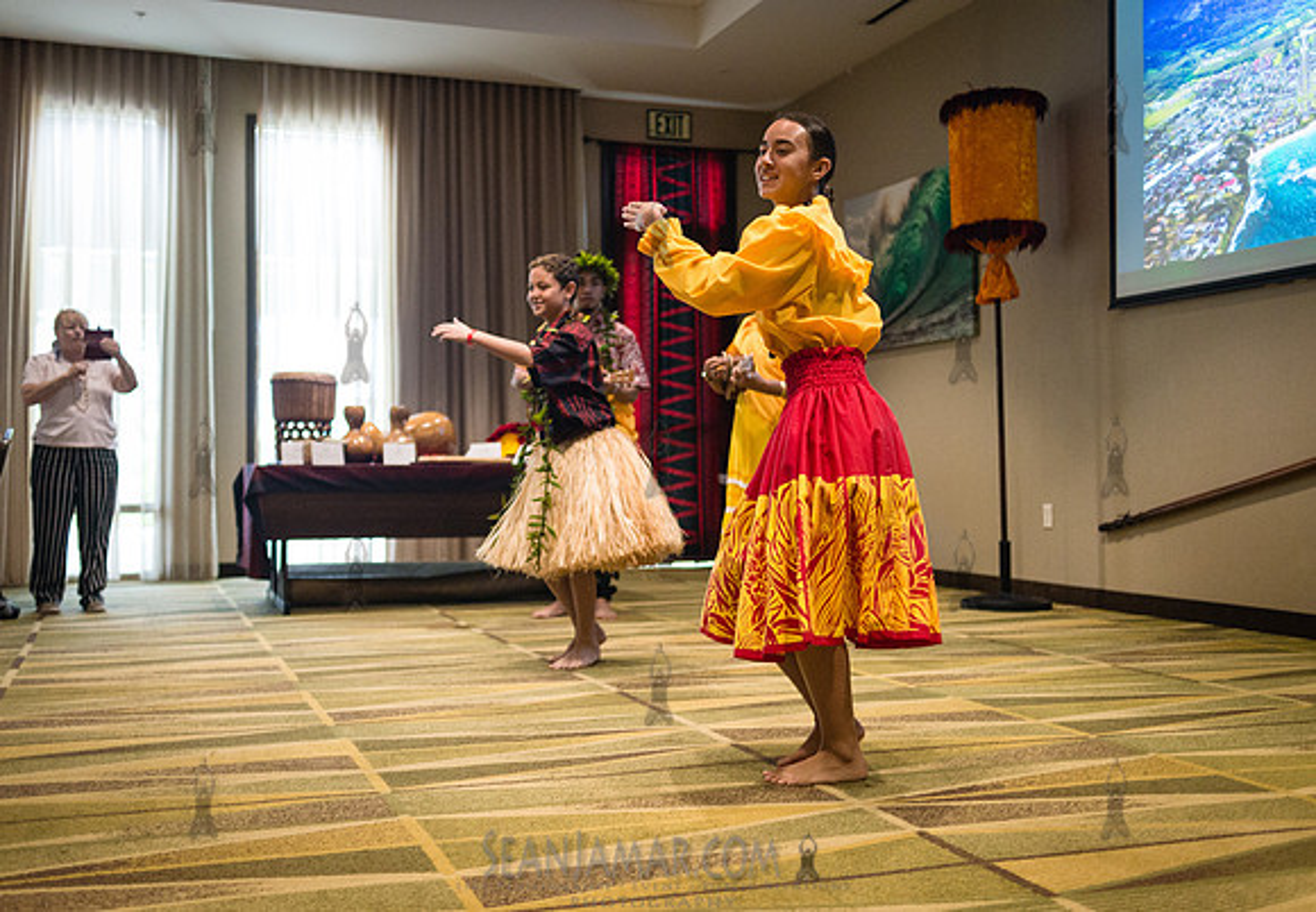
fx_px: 1440
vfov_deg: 35.1
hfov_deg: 49.1
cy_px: 449
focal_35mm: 39
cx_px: 644
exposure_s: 1/125
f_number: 2.5
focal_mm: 35
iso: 3200
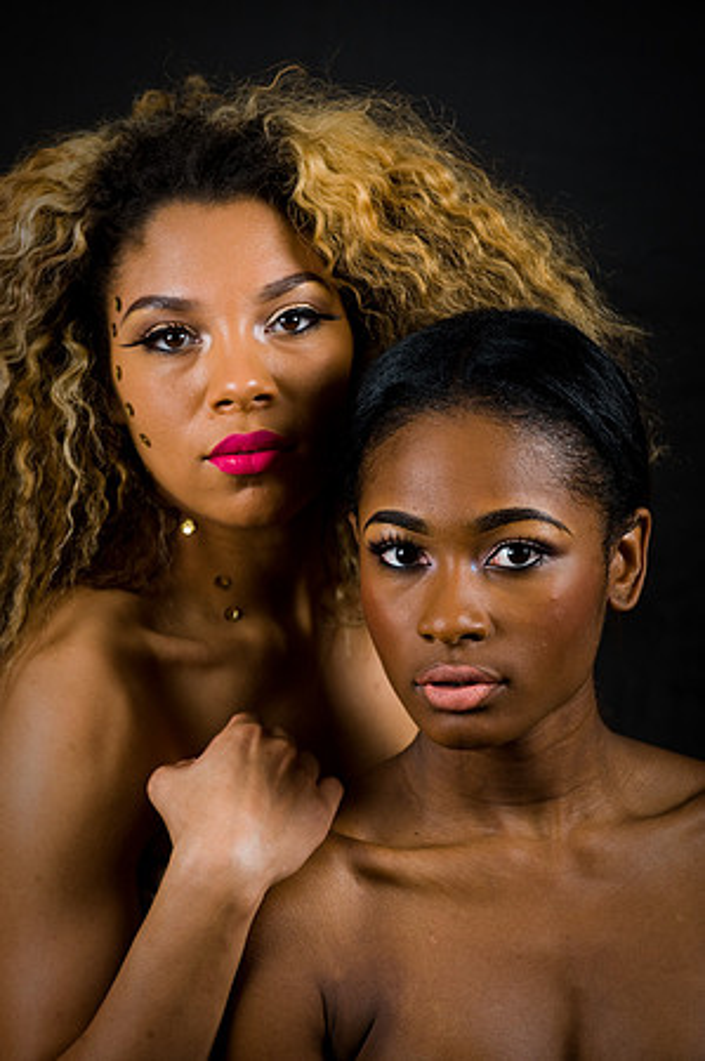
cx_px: 352
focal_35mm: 160
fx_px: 4711
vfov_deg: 12.9
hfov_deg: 8.6
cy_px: 530
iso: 200
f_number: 5.6
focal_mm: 160
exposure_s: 1/125
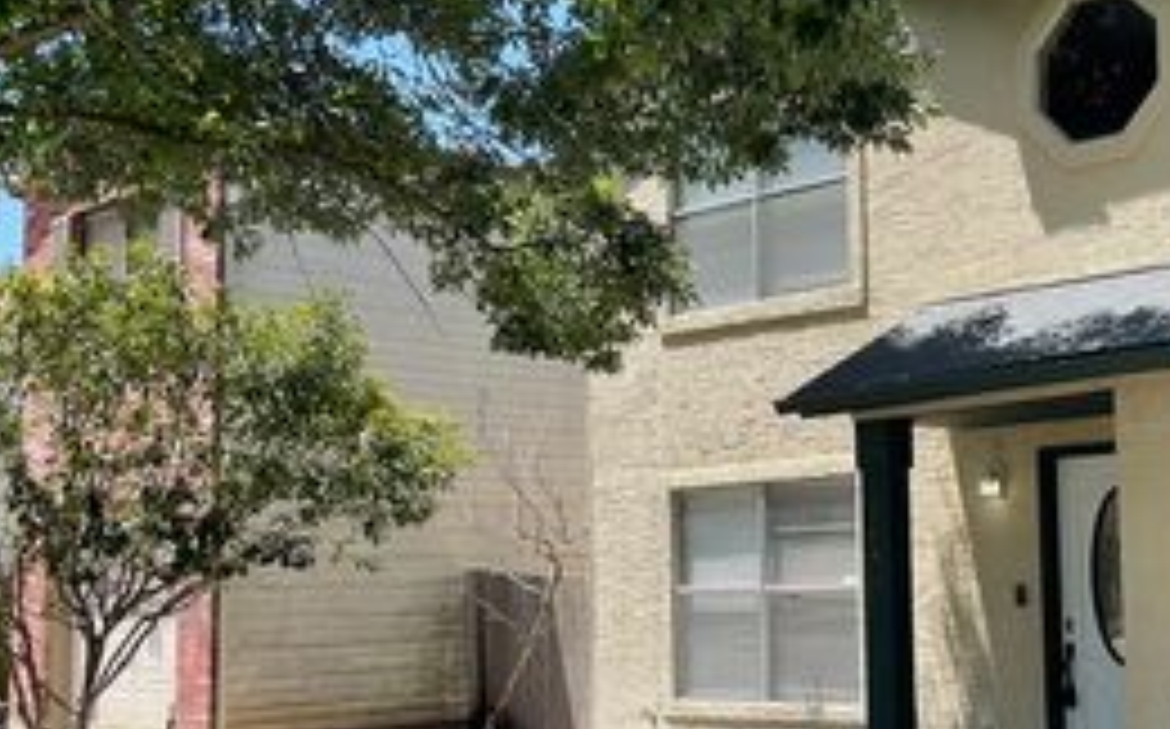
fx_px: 1689
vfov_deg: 24.3
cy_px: 430
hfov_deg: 37.0
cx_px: 918
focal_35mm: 53
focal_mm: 5.1
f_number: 1.6
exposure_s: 1/1238
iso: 32
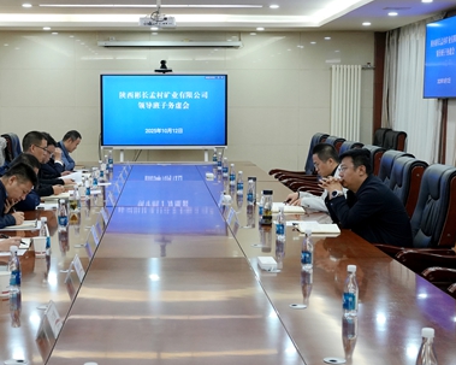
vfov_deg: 30.8
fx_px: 661
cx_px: 120
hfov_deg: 37.2
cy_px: 202
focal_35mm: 49
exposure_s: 1/80
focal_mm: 33
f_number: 5.6
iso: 1250
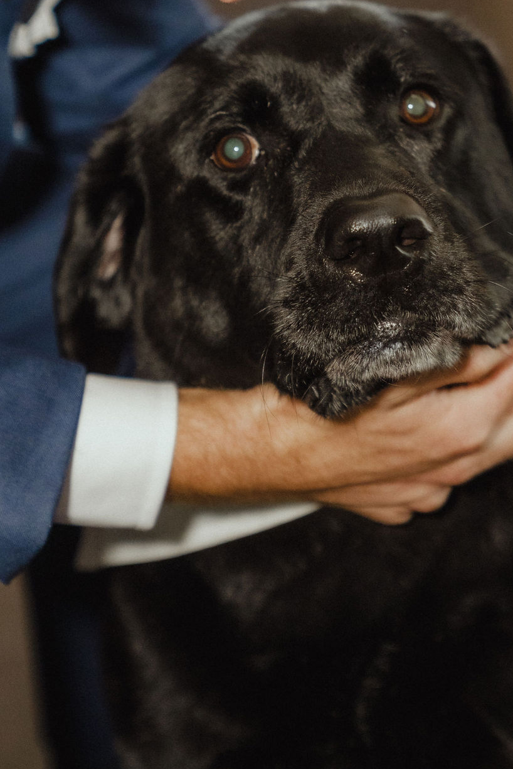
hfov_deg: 10.2
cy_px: 256
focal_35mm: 135
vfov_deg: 15.2
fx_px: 2885
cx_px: 216
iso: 1600
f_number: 2.8
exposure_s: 1/250
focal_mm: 69
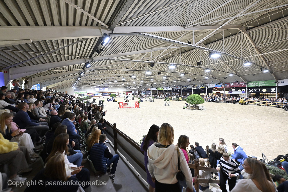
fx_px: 112
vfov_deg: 81.2
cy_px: 96
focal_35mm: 14
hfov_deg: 104.3
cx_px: 144
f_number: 4
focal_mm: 14
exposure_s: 1/320
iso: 4000
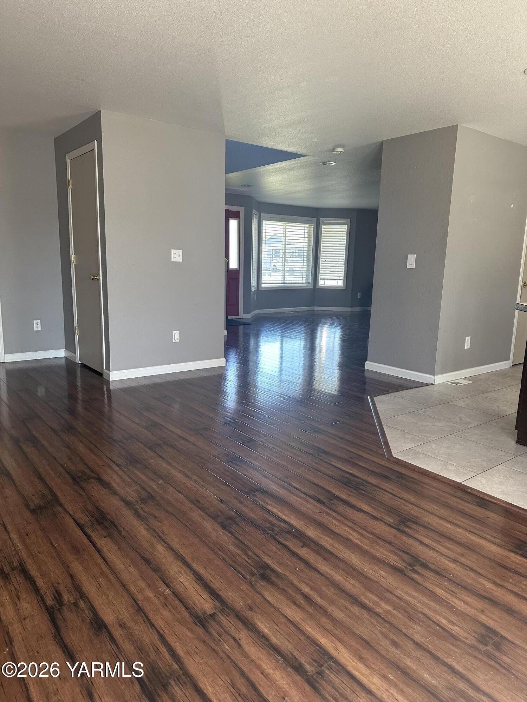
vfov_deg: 71.6
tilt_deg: -10.2
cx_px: 264
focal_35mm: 24
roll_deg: -1.8
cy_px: 351
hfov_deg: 56.8
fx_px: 487
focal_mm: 6.86
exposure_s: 1/121
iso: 200
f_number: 1.78
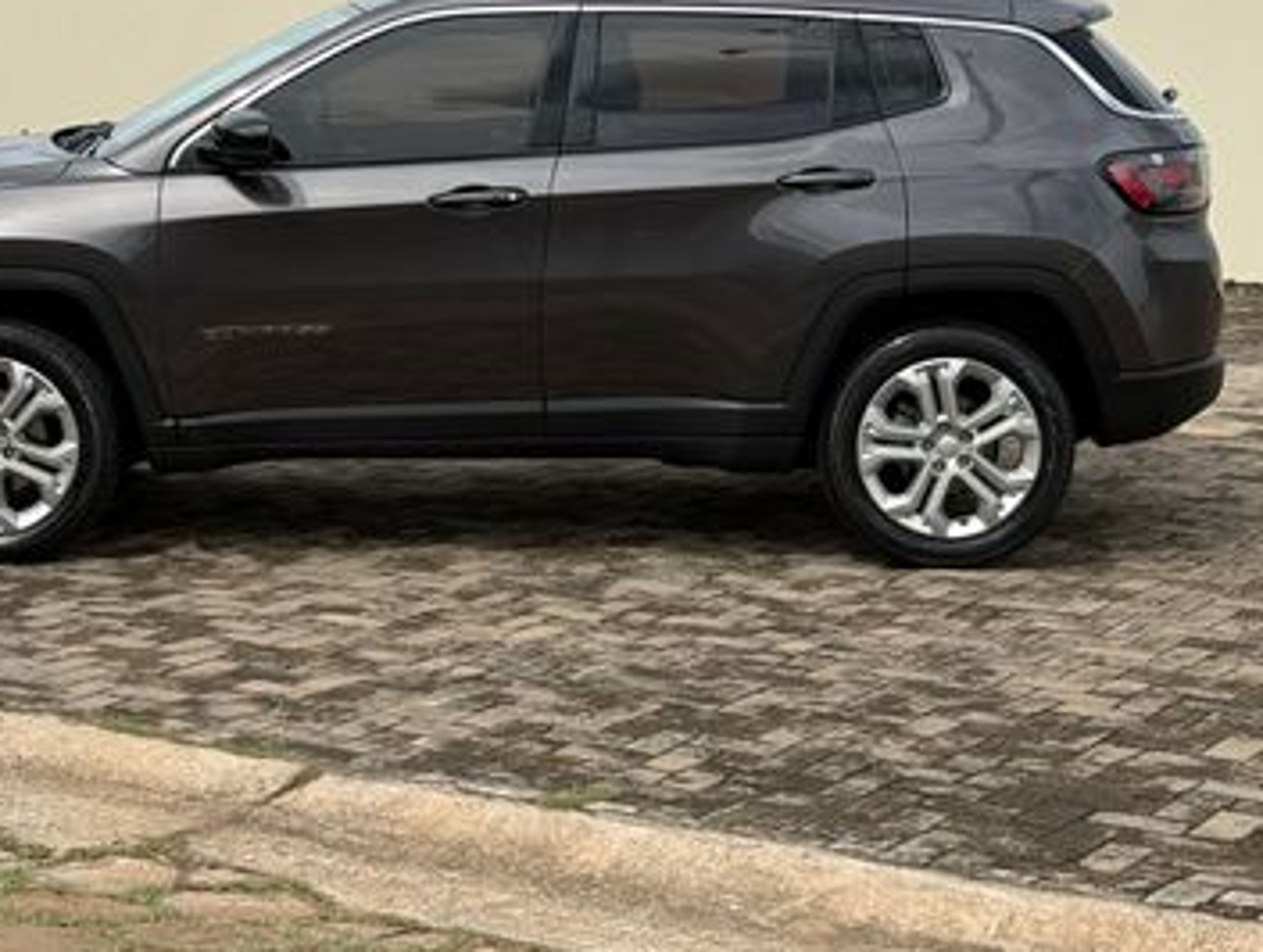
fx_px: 2339
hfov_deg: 30.1
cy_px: 358
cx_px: 472
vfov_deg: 22.9
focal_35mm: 64
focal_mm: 6.76
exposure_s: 1/4098
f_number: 1.78
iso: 64
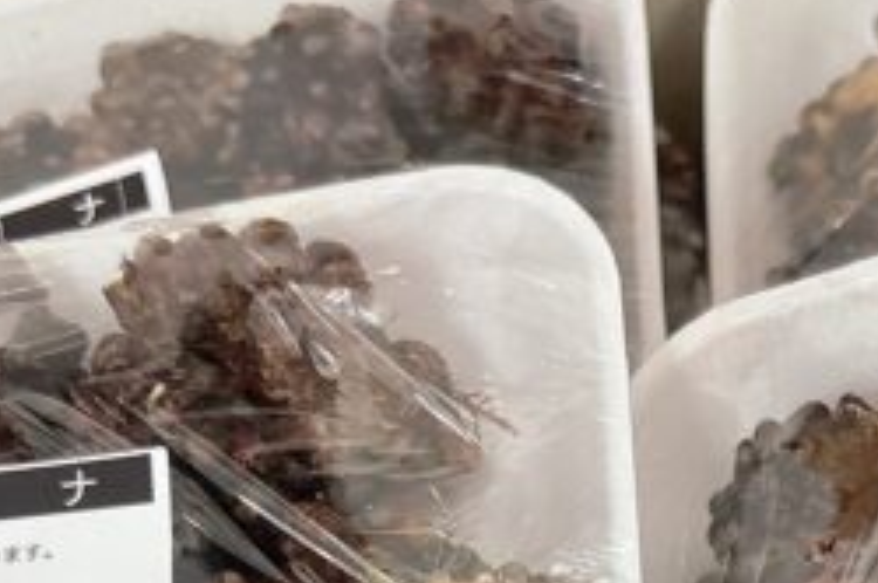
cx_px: 766
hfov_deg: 19.4
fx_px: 2533
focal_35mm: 104
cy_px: 1127
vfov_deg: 11.9
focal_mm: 5.96
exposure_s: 1/60
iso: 160
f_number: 1.6
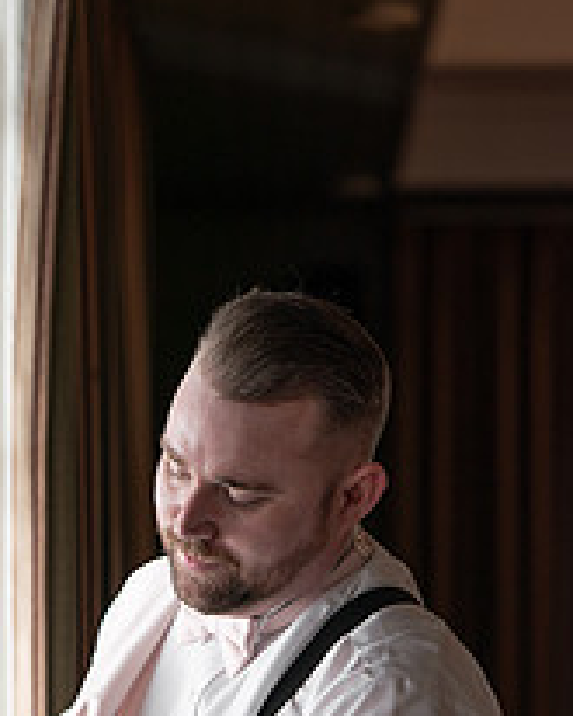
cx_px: 264
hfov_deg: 8.9
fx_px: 3686
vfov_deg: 11.0
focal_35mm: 174
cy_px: 713
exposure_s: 1/250
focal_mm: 85
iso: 200
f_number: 2.5
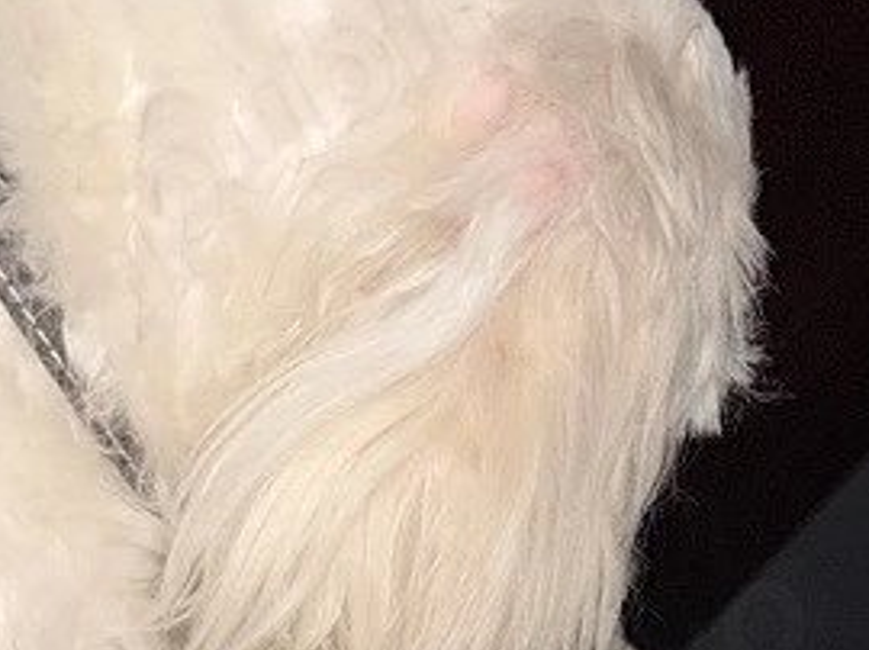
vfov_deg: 15.7
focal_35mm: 89
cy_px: 856
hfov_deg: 21.8
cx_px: 676
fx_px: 2232
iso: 50
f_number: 1.78
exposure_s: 1/4
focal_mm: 6.76
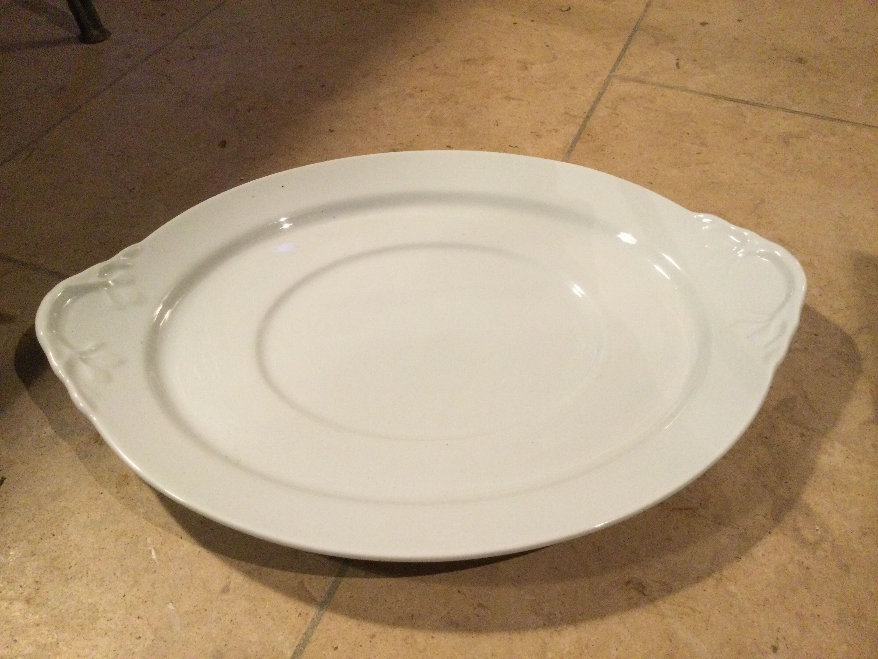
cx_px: 439
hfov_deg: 58.4
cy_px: 330
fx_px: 786
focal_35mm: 31
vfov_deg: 45.4
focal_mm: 3.3
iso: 200
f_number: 2.4
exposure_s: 1/17
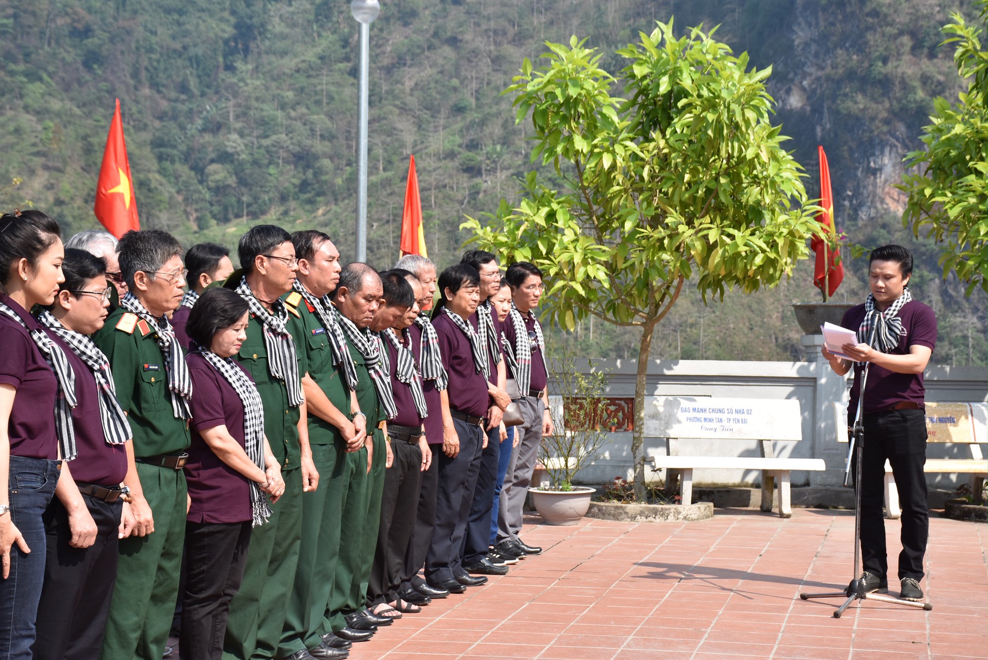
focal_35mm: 75
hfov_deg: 27.0
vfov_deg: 18.2
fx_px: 2059
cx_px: 494
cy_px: 330
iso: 250
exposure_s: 1/500
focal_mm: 50
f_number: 8
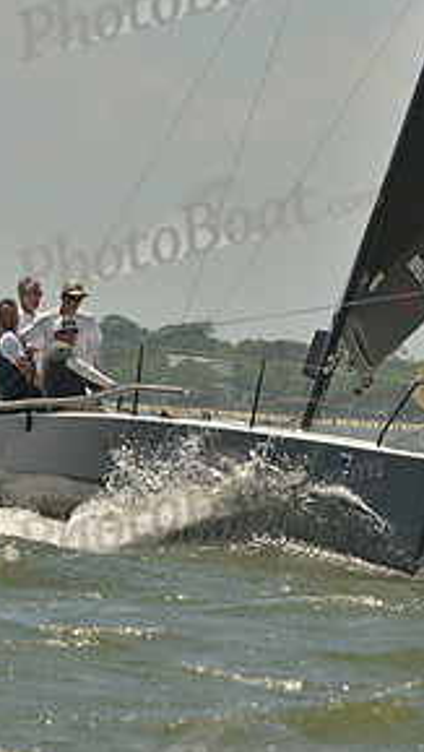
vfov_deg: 4.7
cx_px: 520
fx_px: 9215
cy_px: 332
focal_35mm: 462
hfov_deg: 2.6
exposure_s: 1/1250
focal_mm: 220
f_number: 9
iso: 280
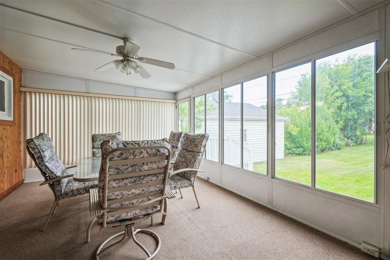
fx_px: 173
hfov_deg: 96.7
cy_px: 130
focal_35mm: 16
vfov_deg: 73.7
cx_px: 195
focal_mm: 16
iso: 400
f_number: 10
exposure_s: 1/40
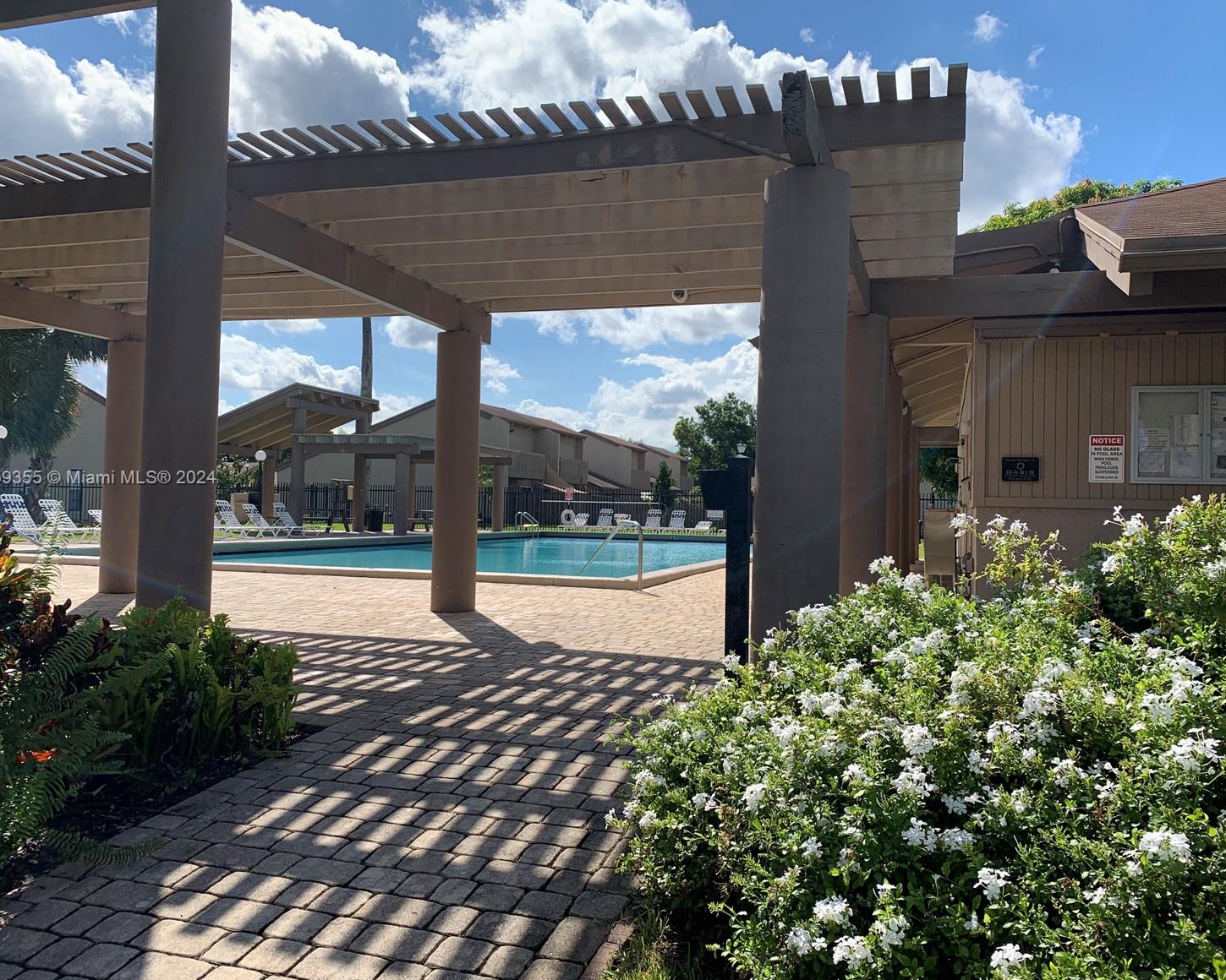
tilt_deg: +0.2
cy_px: 479
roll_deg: -1.0
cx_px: 622
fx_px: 1016
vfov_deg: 51.5
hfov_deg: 62.2
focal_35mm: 28
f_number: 1.8
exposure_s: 1/2994
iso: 25
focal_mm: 4.25
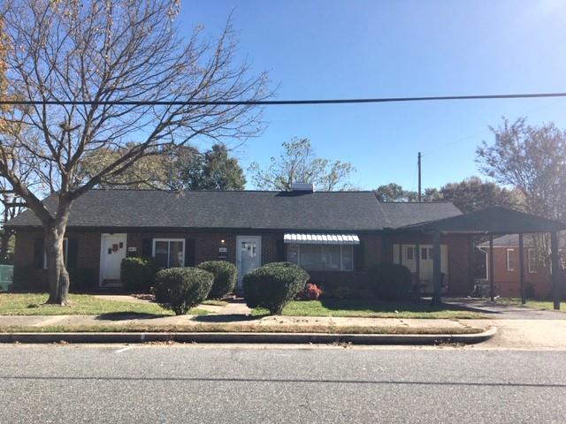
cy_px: 212
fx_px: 474
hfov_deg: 61.7
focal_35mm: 29
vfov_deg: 48.2
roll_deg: -0.4
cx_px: 283
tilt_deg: +4.7
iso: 25
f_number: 2.2
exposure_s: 1/1374
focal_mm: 4.15
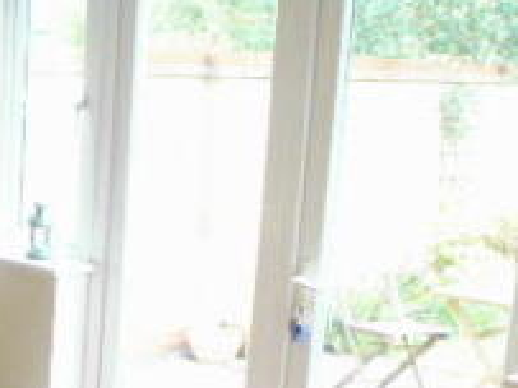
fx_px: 1032
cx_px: -205
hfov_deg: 23.8
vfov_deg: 21.2
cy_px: 249
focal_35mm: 69
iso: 400
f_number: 3.3
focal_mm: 4.3
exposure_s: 1/30
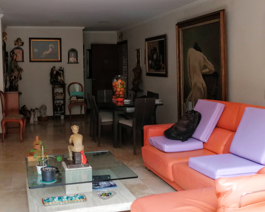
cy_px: 86
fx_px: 337
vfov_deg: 34.8
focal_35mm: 43
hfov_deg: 42.5
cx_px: 97
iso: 125
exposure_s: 1/60
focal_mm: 3.95
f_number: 1.8
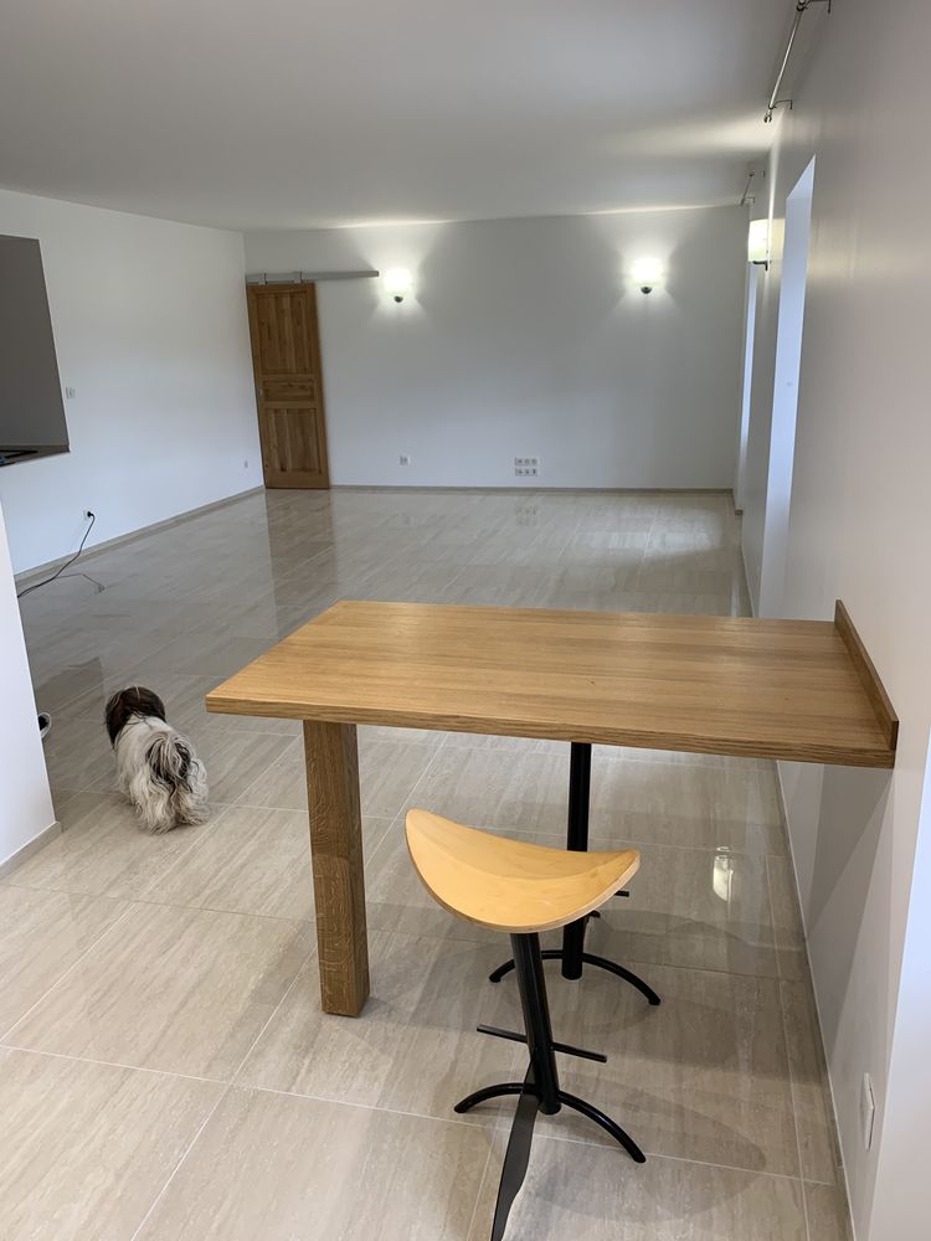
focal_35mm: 26
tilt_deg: -16.2
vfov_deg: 67.3
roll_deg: +2.4
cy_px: 620
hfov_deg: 53.1
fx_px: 932
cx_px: 466
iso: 100
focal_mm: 4.25
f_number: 1.8
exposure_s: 1/106
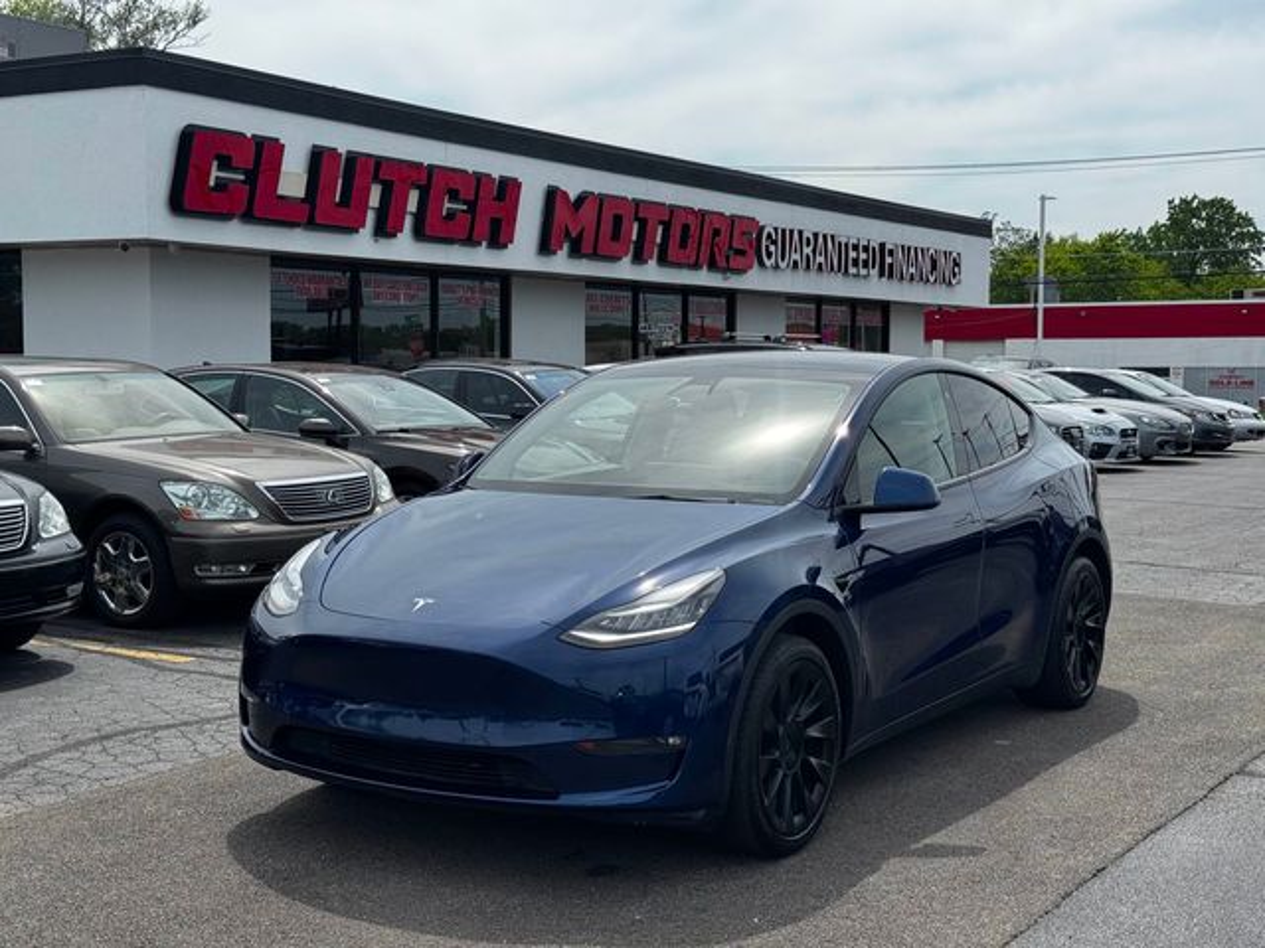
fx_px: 1754
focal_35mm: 48
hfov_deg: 39.7
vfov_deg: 30.3
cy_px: 474
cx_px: 632
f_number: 1.78
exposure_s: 1/3425
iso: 64
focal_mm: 6.76
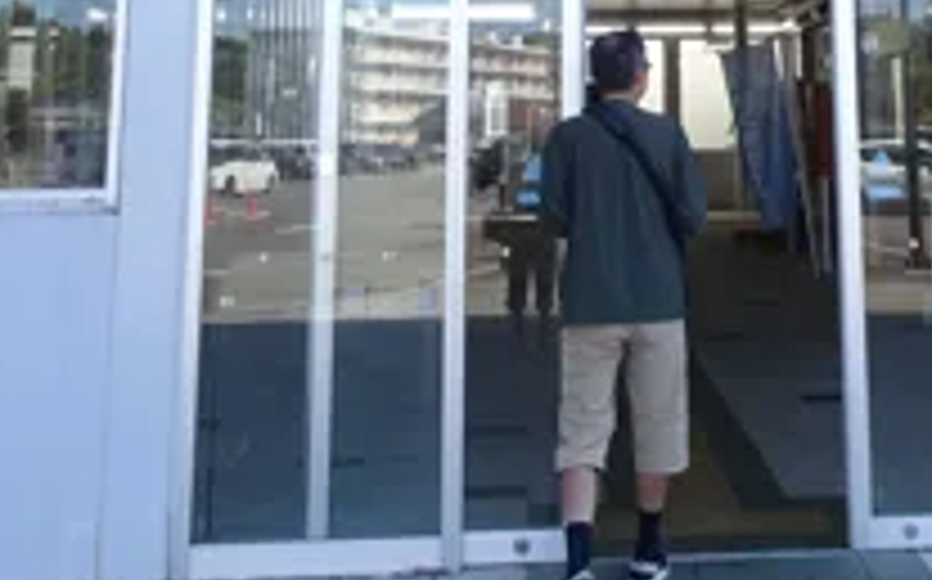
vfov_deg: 20.2
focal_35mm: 59
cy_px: -162
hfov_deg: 34.0
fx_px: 1497
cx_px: 671
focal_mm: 4.1
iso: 80
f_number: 4.5
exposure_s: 1/100
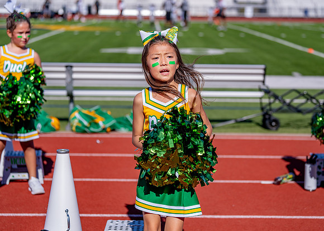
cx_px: 174
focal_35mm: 78
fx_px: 721
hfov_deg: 25.3
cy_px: 109
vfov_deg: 18.2
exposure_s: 1/4000
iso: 160
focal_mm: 70
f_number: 2.8
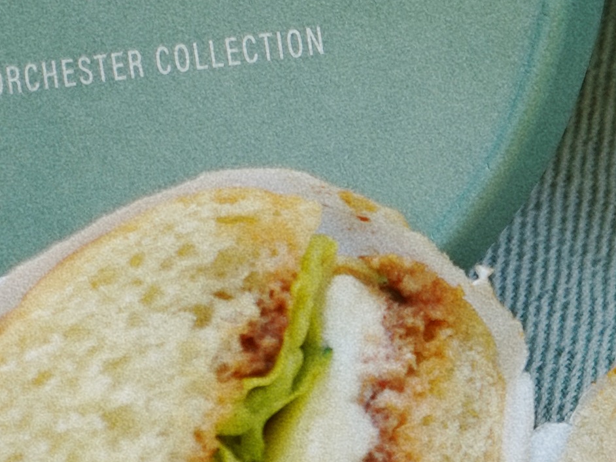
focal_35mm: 300
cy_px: -154
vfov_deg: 4.9
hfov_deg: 6.6
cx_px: 492
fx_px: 5340
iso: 200
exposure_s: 1/160
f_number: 4.5
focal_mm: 49
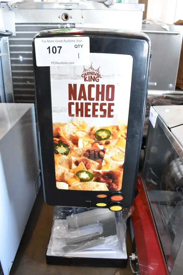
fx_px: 206
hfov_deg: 47.9
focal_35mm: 27
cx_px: 92
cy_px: 138
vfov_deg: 67.4
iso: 6400
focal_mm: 18
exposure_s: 1/125
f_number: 5.6
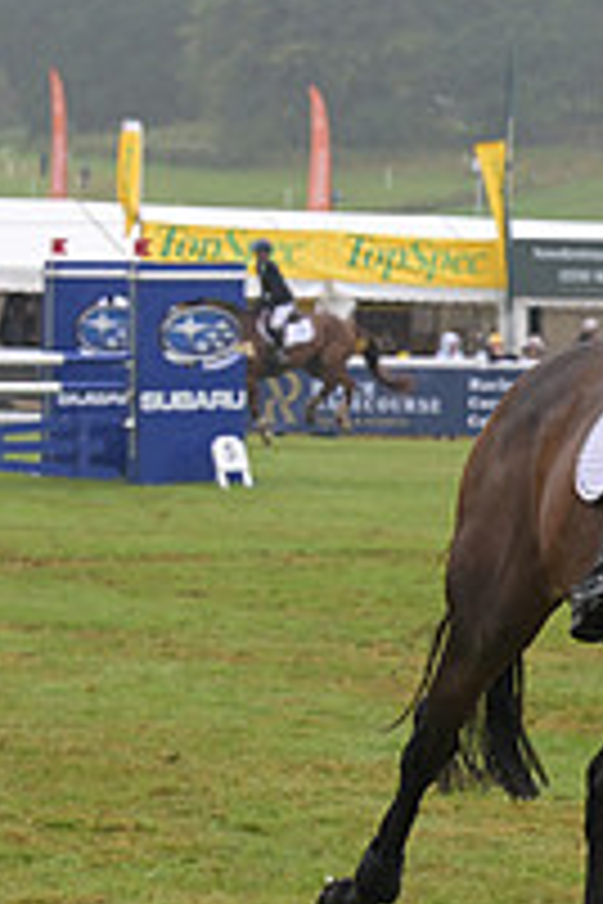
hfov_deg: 5.8
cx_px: 1156
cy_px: 448
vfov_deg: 8.9
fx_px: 5803
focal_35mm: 231
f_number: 5.6
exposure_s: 1/800
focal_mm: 80
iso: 800
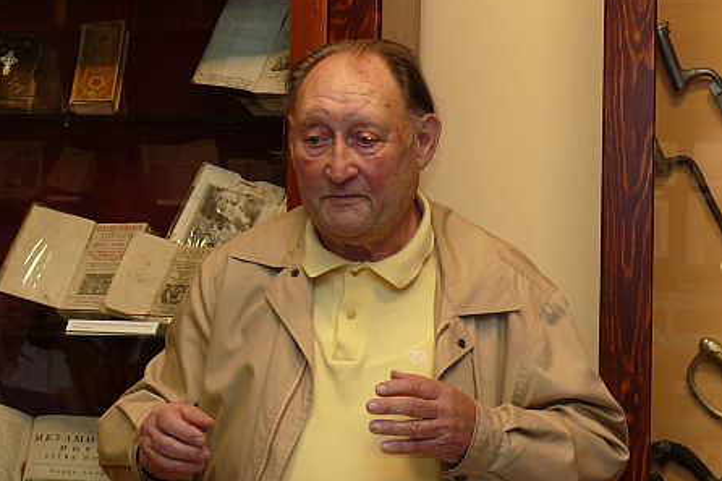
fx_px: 2967
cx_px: 359
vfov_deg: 9.3
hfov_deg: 13.9
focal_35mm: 148
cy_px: 214
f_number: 4
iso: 100
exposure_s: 1/30
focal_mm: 16.6
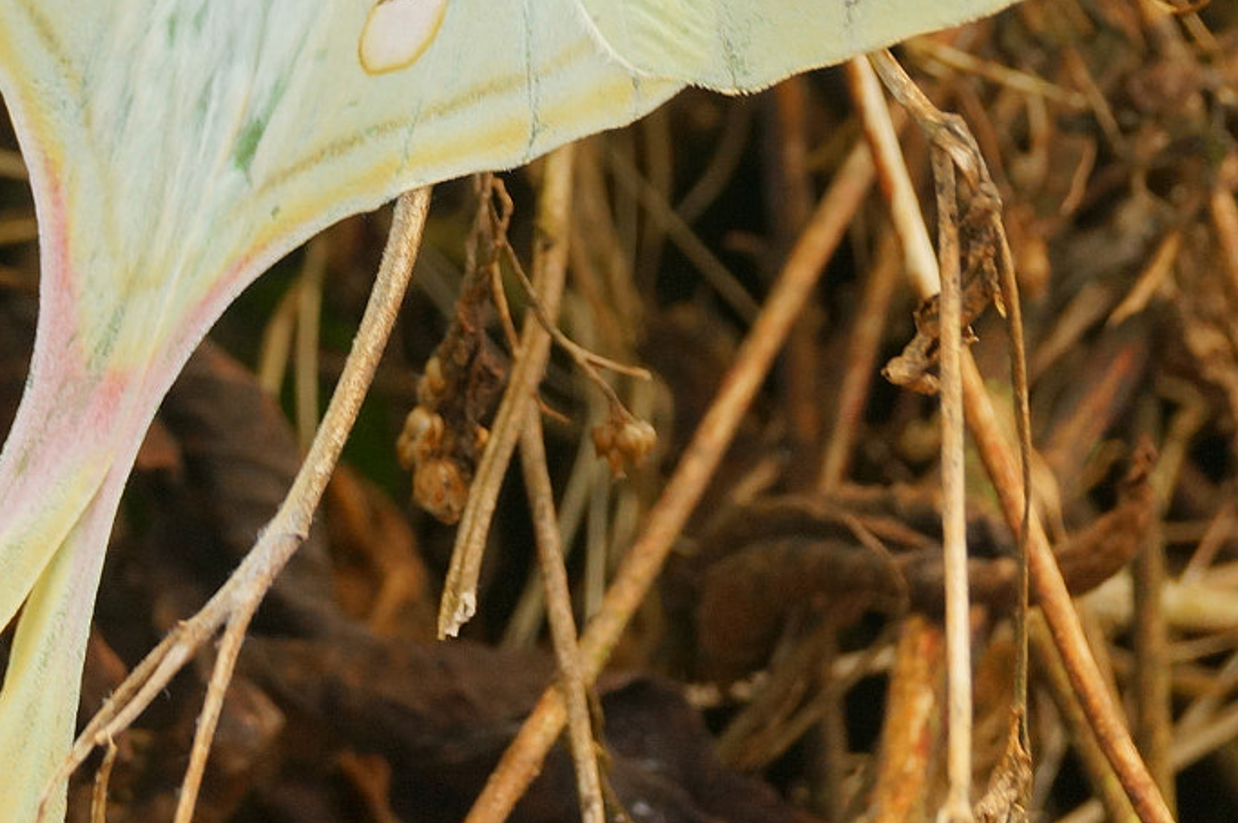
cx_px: 212
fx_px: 6636
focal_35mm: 193
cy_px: -1
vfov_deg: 7.1
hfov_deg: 10.6
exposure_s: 1/50
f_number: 9
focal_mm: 55
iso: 400
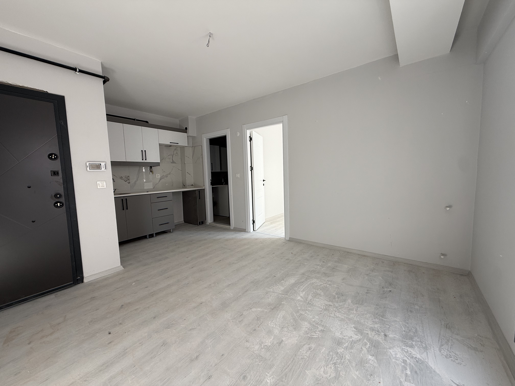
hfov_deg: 102.1
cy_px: 193
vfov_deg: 85.7
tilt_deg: -5.6
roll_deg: +1.8
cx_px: 258
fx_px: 208
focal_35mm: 14
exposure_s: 1/99
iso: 64
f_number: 2.2
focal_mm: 2.22
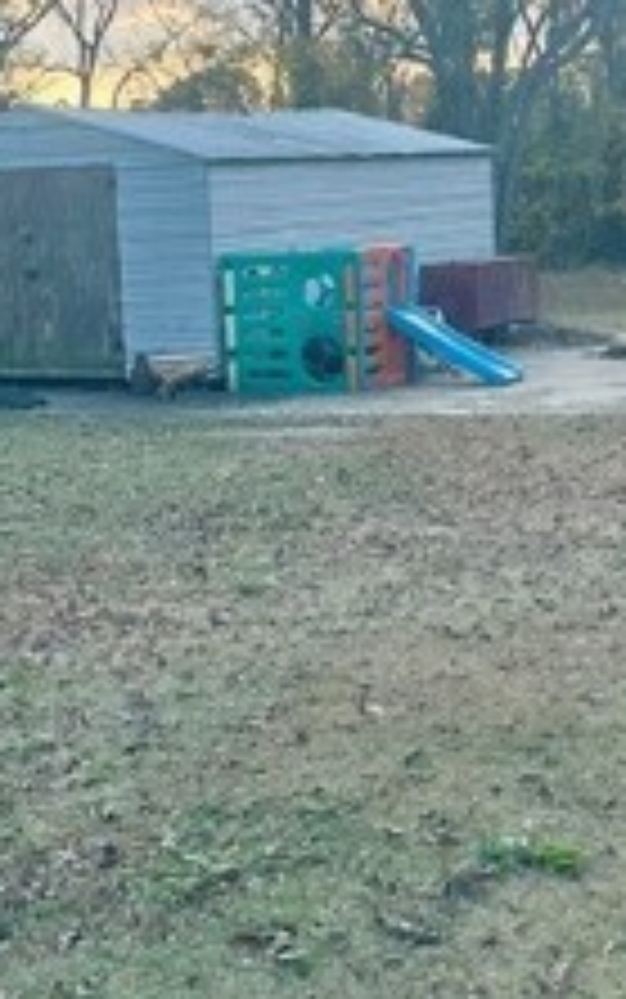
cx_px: 135
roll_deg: +0.9
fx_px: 2399
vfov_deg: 23.5
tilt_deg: -4.7
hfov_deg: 14.8
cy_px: 396
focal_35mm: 88
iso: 80
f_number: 1.78
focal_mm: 6.86
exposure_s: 1/1144
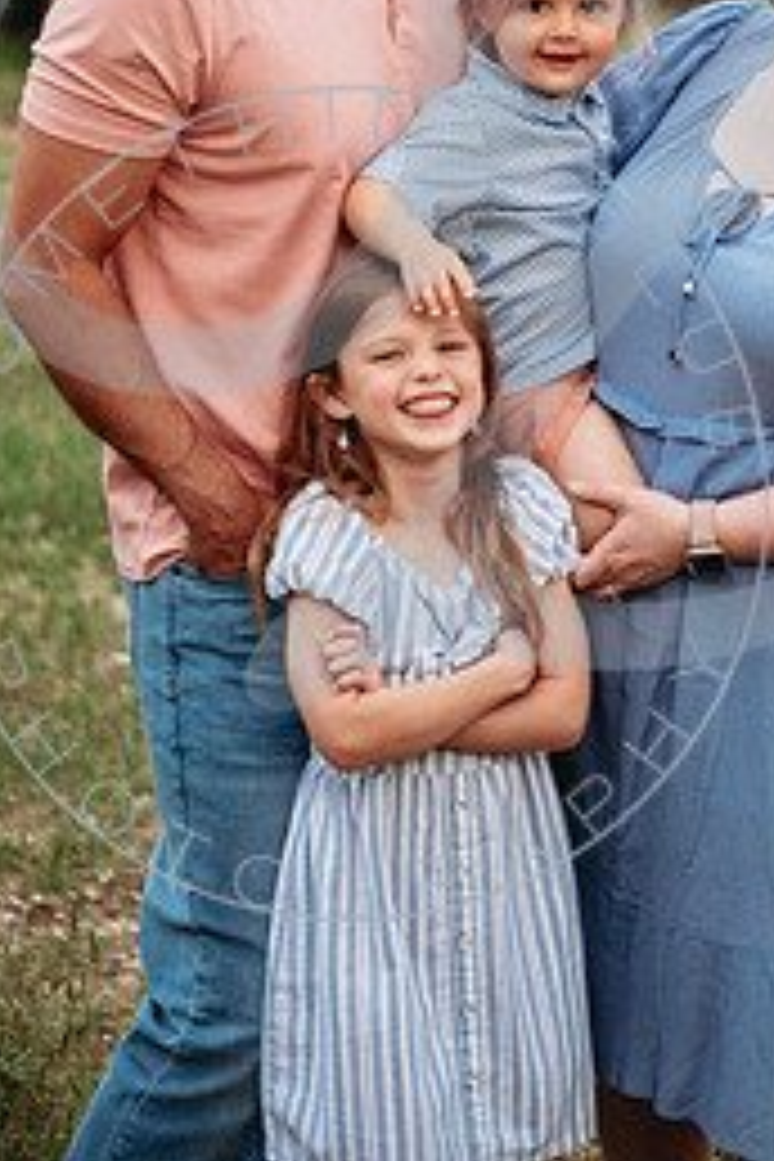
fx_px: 3934
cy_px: 162
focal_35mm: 122
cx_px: 554
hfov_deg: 11.2
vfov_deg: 16.6
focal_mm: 70
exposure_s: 1/200
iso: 100
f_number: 2.8
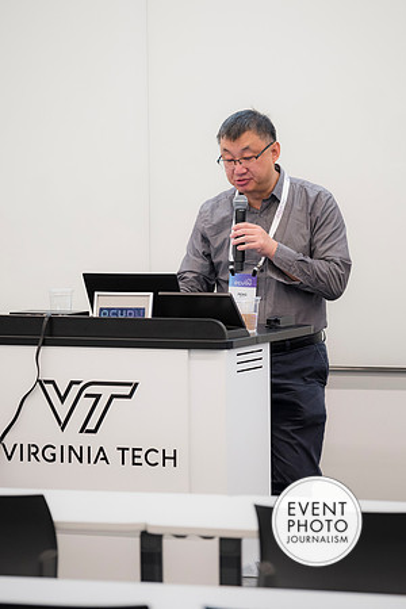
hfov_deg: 9.1
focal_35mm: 150
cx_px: 203
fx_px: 2537
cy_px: 304
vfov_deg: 13.7
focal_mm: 150
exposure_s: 1/125
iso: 1000
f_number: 2.8
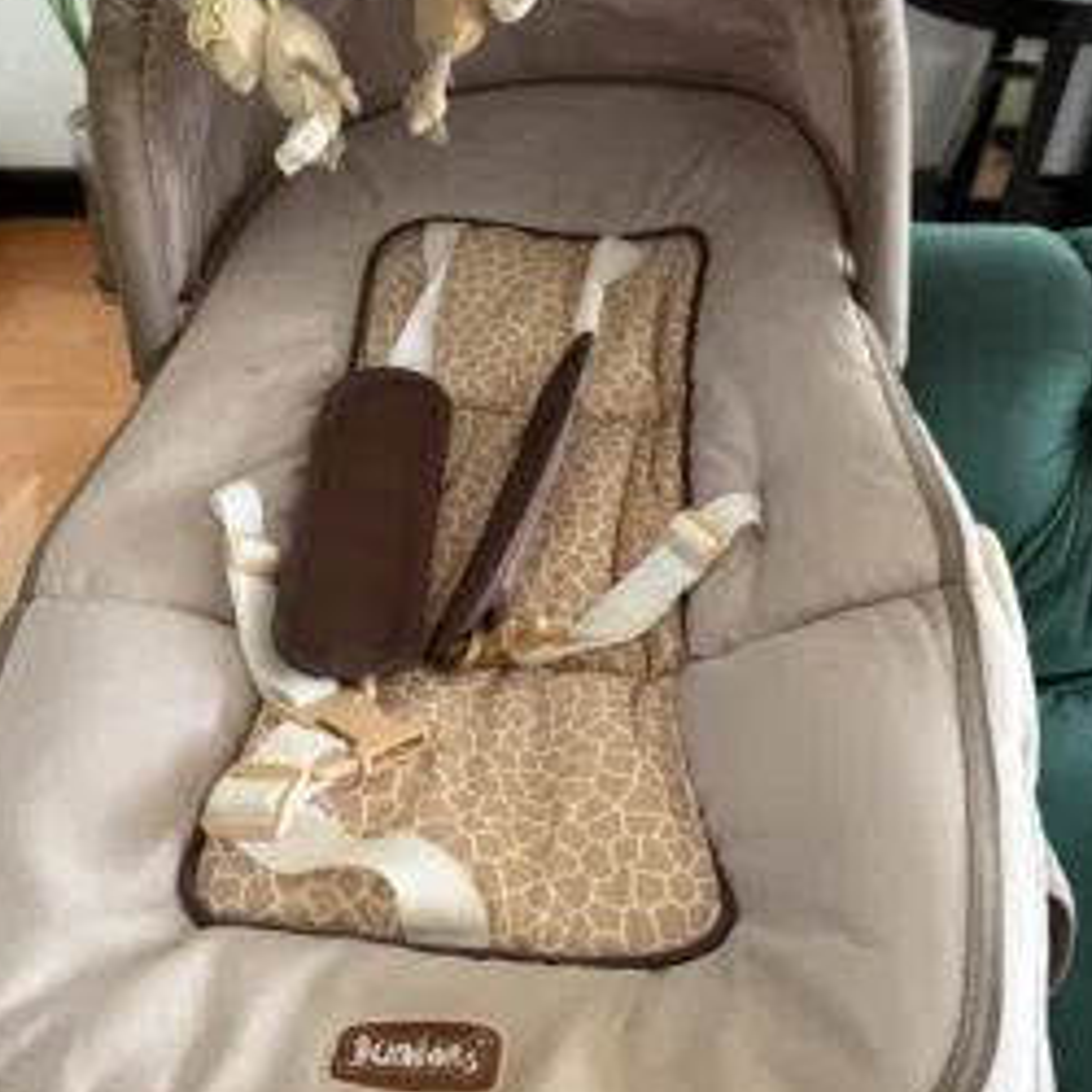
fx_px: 1213
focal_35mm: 34
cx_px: 480
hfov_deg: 48.3
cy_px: 524
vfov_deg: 48.4
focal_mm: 6.76
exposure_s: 1/60
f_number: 1.78
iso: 500
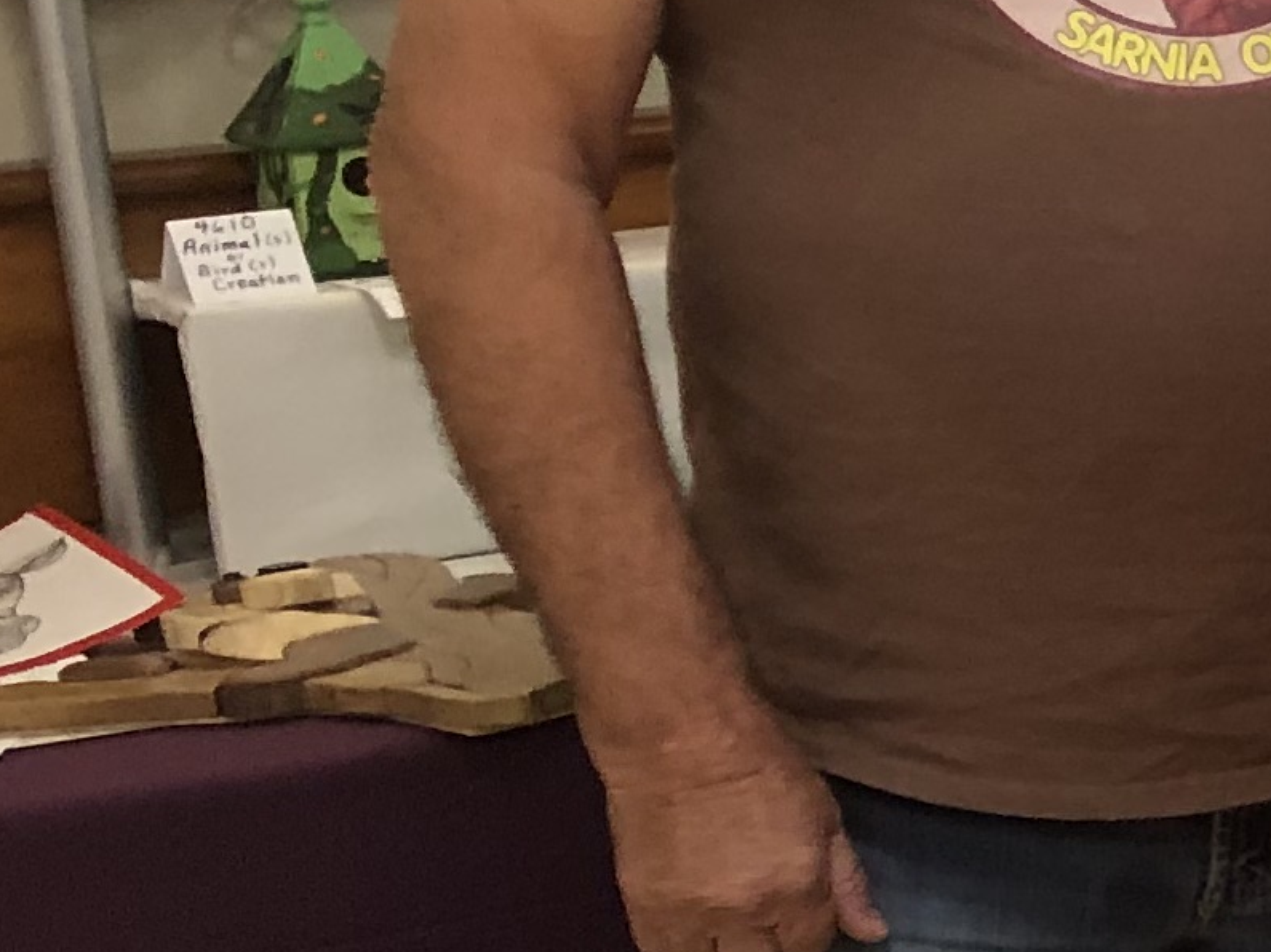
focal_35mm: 142
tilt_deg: -13.4
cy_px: 578
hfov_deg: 11.3
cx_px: 3137
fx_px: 5213
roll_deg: +1.8
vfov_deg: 10.4
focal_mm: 3.99
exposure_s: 1/20
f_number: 1.8
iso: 40
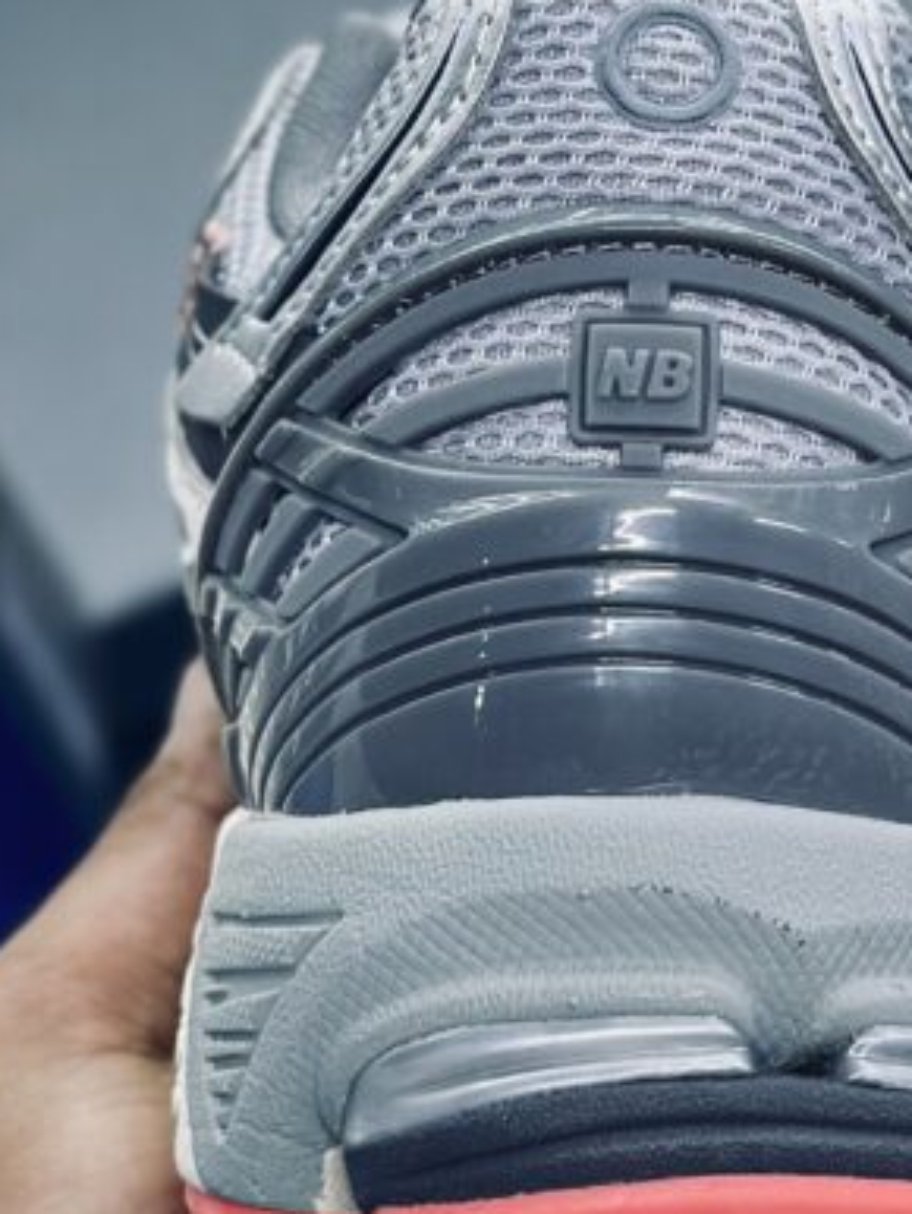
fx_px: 4070
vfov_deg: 17.0
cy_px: 649
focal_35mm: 116
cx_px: 667
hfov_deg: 12.8
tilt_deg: -54.7
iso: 80
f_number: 1.78
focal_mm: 6.86
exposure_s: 1/100
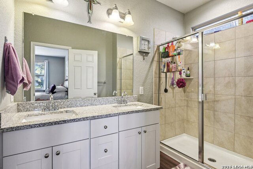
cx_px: 126
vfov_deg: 67.4
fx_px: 127
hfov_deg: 90.0
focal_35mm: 18
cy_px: 84
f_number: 8
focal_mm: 18
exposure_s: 1/20
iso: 1800
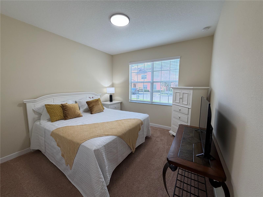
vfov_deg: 85.7
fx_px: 106
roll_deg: +0.1
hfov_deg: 102.1
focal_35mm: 14
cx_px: 132
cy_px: 98
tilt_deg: -7.3
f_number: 2.2
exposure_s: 1/120
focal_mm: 2.22
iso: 125
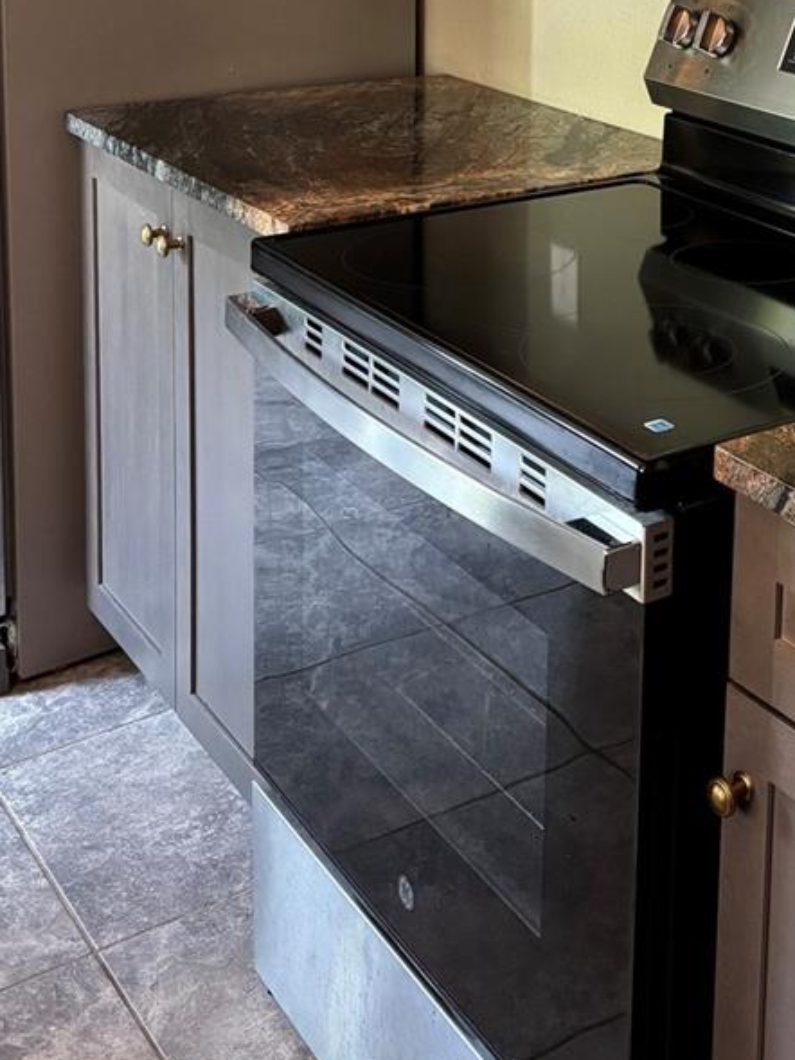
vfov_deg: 33.2
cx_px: 721
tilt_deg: -7.8
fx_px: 1622
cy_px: 5
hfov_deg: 26.6
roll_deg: -2.7
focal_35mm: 53
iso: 320
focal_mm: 5.96
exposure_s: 1/60
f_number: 1.6
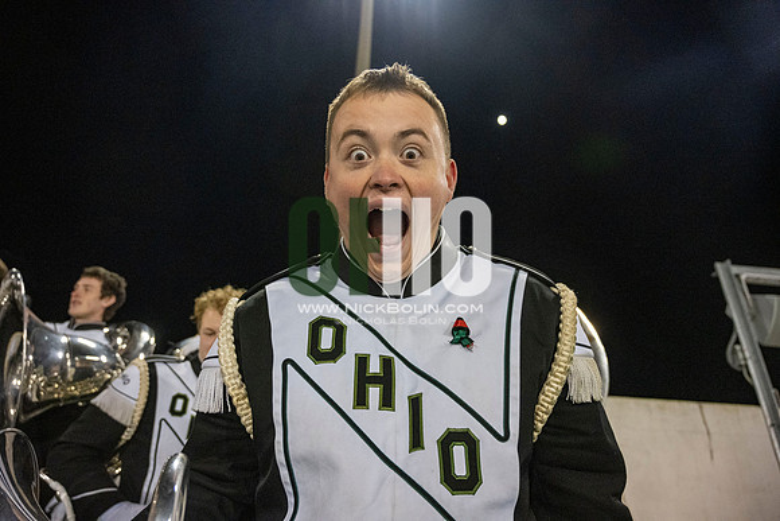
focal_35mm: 24
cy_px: 260
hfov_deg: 73.7
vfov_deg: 53.2
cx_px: 390
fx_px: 520
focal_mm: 24
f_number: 4
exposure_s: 1/500
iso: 3200
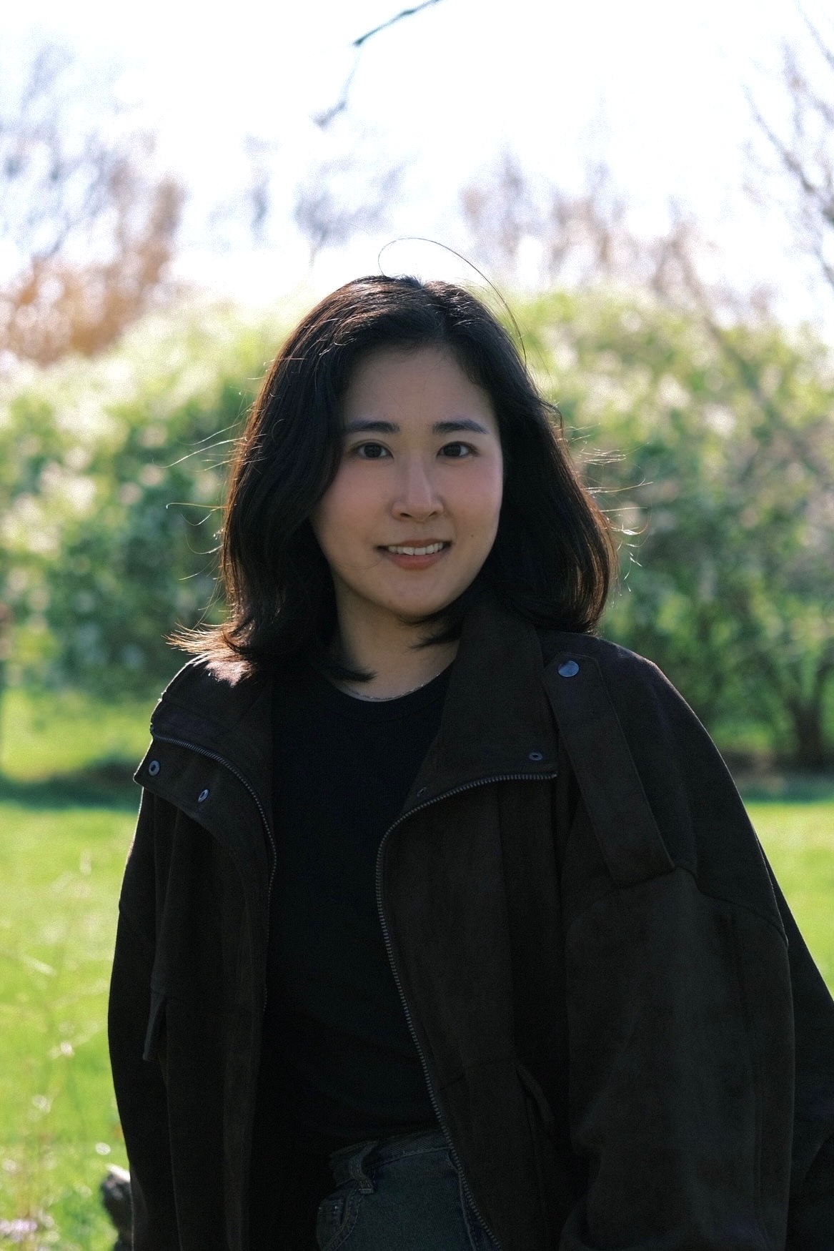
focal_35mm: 53
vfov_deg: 37.5
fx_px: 1841
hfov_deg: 25.5
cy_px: 626
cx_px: 417
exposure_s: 1/2500
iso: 320
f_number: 2
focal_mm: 35
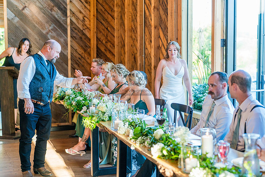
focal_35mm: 57
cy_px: 88
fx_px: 420
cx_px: 132
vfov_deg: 23.8
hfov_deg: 35.0
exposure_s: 1/320
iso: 1000
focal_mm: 57
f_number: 2.8
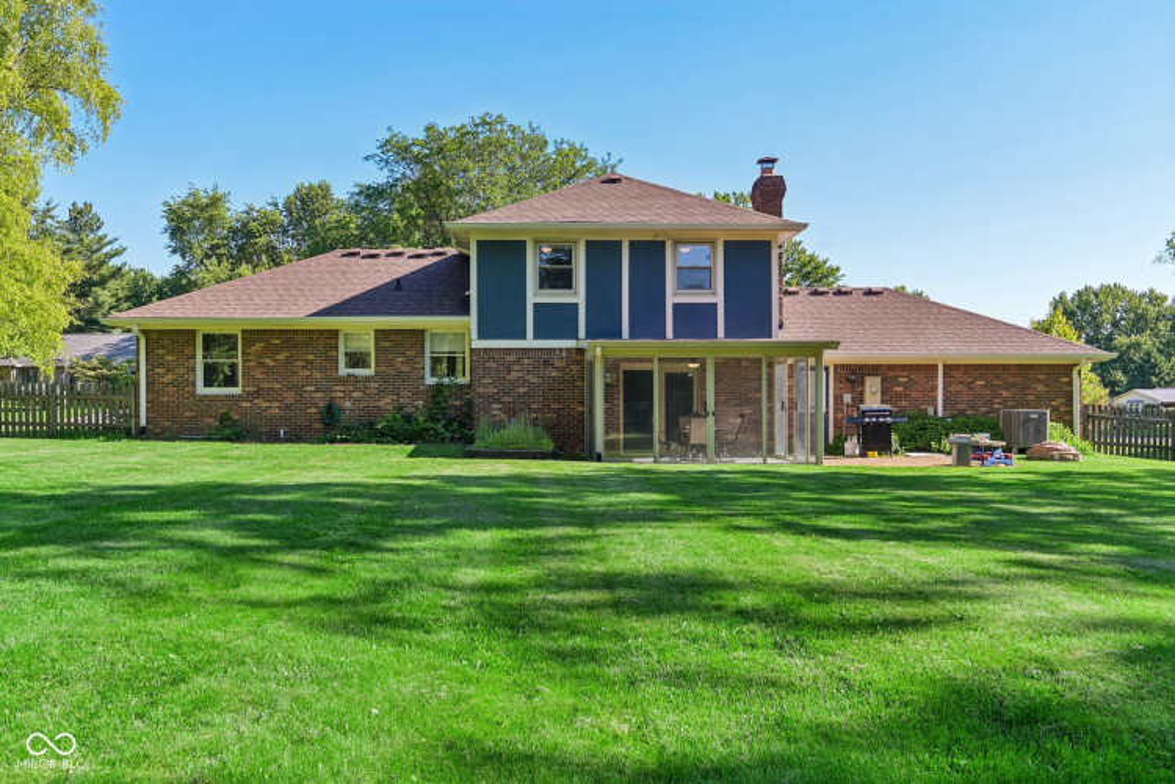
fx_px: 1012
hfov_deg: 60.3
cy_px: 392
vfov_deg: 42.3
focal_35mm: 31
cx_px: 588
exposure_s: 1/80
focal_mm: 31
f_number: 8
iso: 100
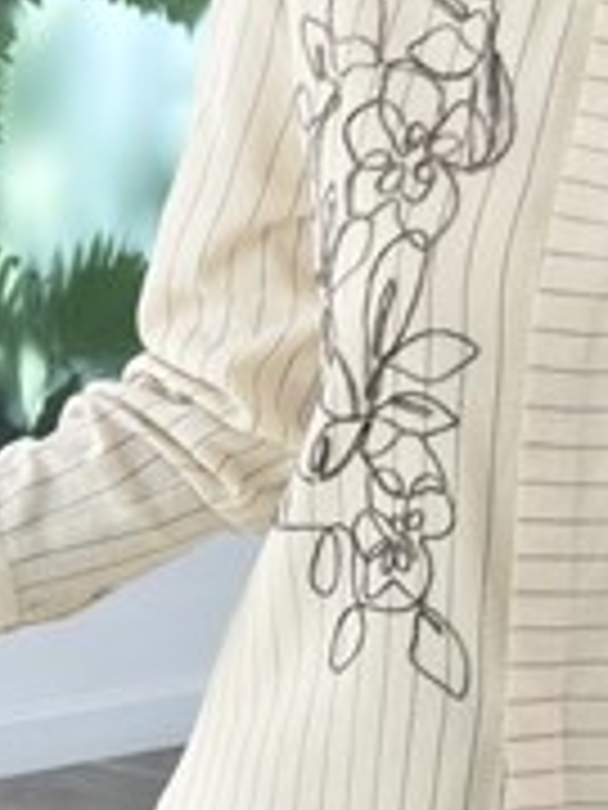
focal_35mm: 110
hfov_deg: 13.4
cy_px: 533
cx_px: 387
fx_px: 2576
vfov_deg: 17.8
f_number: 1.78
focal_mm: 6.76
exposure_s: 1/227
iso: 50
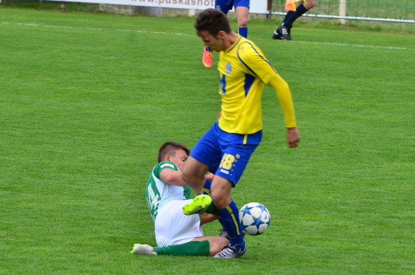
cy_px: 208
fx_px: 6490
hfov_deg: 3.7
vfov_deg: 2.4
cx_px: 235
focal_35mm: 564
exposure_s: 1/320
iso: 250
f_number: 8
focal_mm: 240
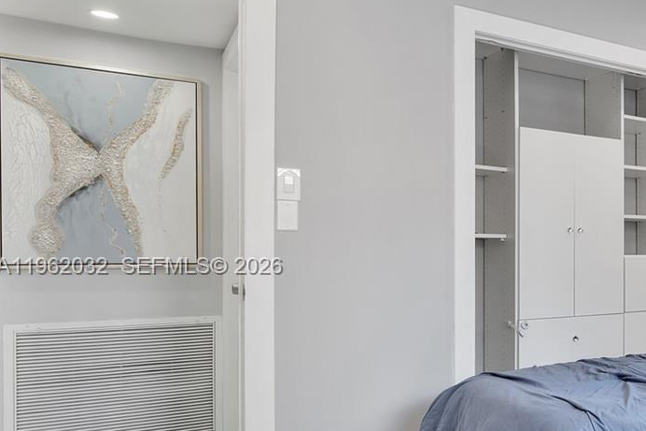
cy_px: 267
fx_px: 664
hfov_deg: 40.1
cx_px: 738
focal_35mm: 37
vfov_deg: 35.7
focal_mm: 16
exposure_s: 1/30
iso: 640
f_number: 8
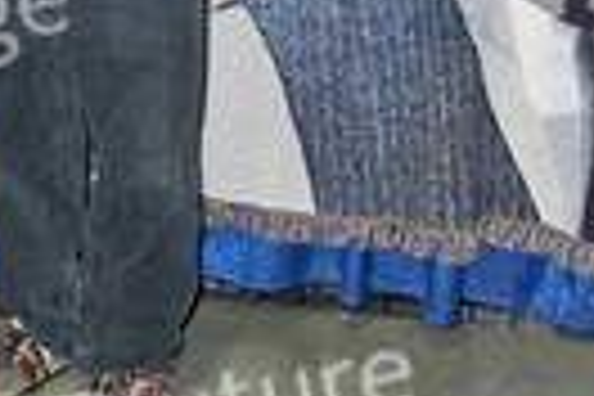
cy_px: -216
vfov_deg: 13.2
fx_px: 1600
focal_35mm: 97
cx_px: 331
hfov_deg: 21.0
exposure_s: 1/320
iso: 400
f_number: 4
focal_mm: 32
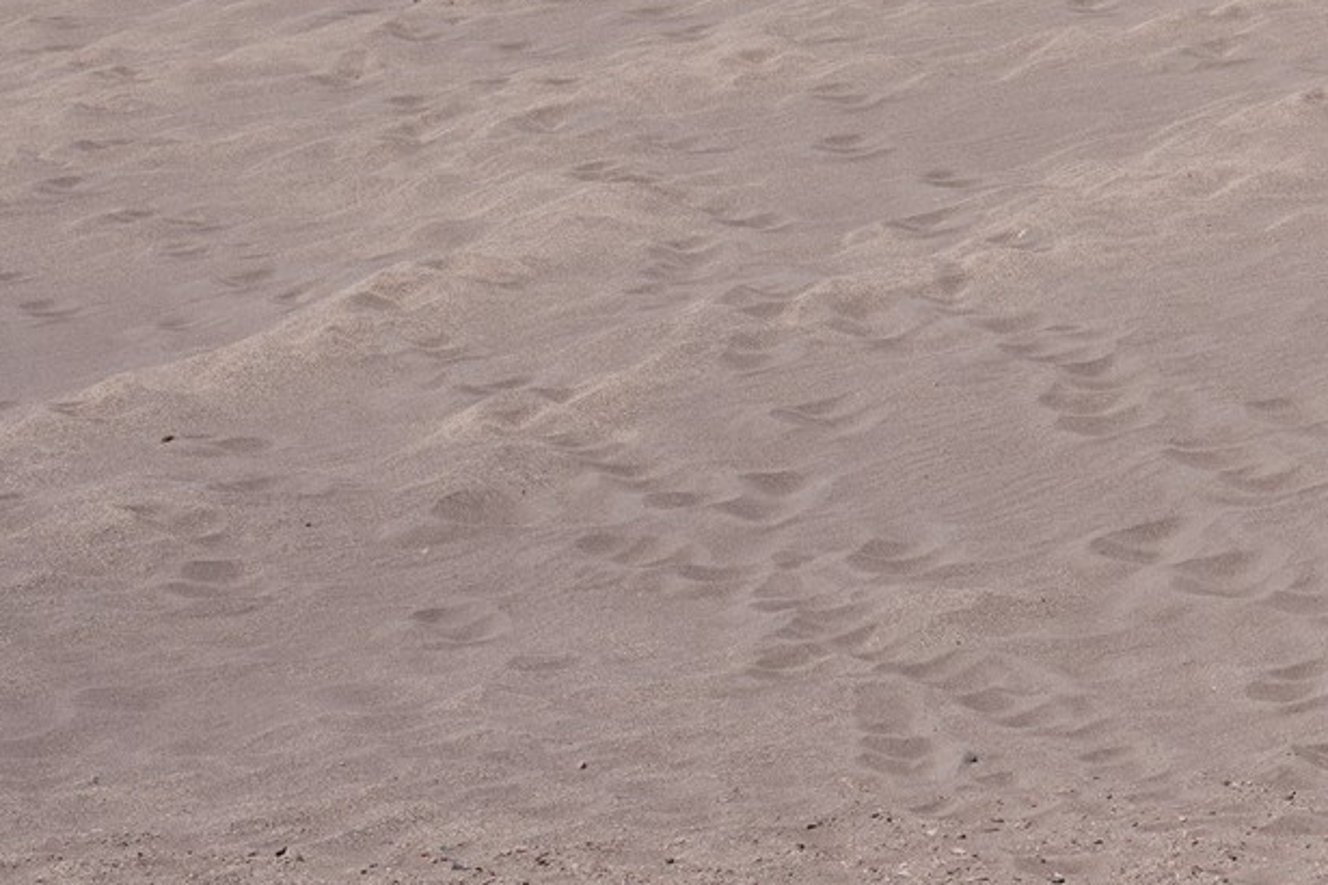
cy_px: -246
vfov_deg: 8.0
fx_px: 6234
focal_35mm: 169
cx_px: 2127
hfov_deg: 11.5
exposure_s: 1/160
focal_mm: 52
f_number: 13
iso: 80
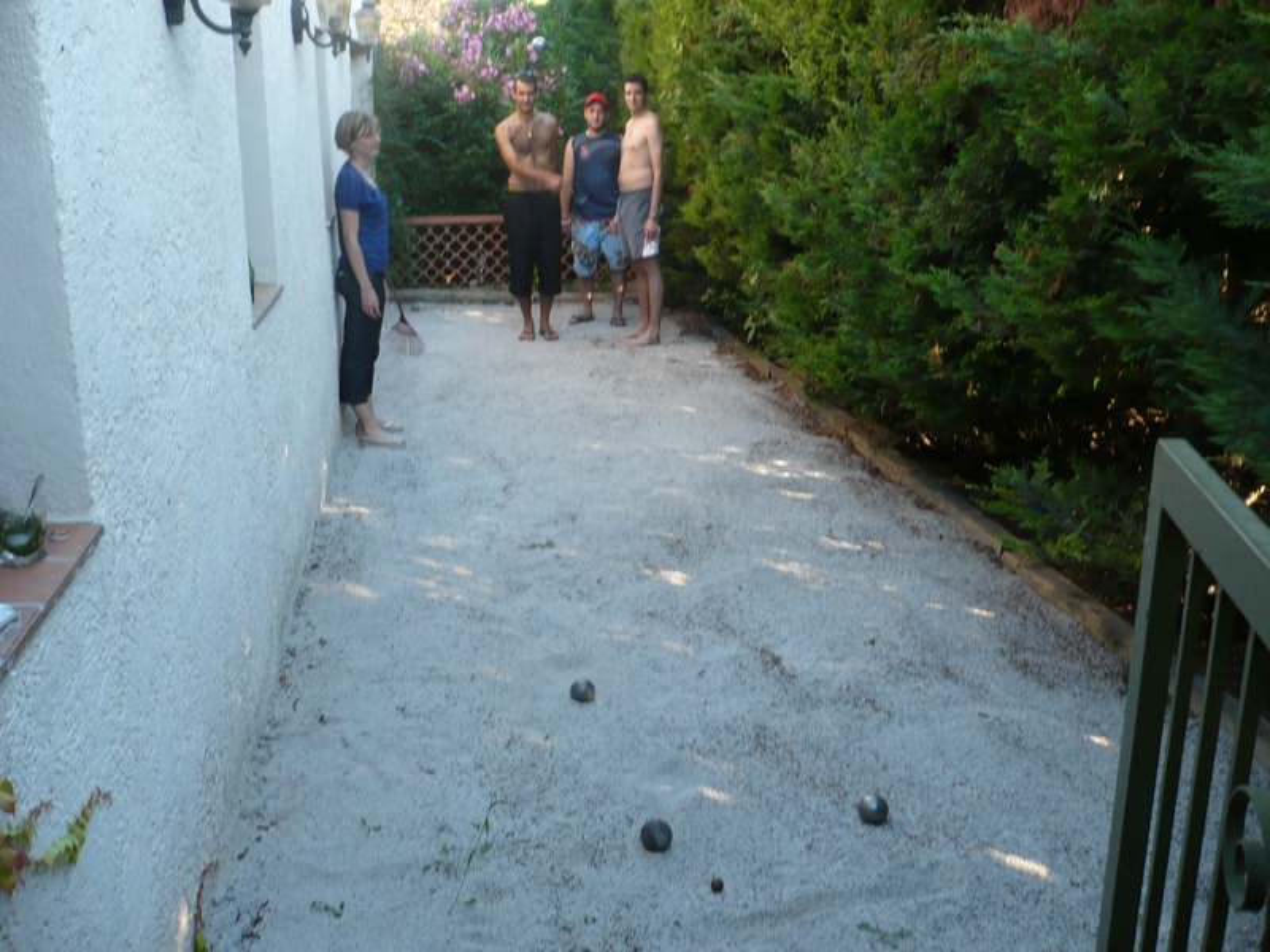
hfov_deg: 52.6
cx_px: 635
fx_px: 1284
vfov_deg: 40.7
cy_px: 476
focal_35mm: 35
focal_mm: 5.8
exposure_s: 1/60
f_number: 2.8
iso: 100
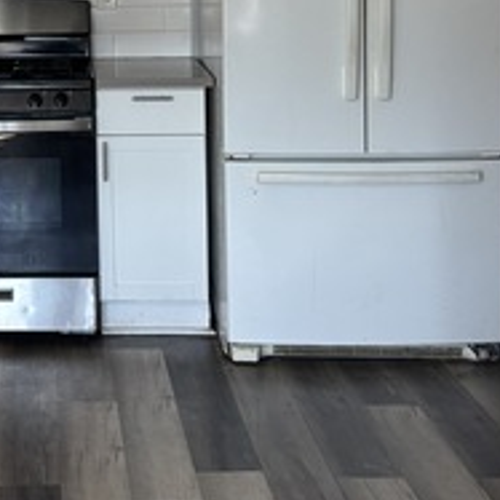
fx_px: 1340
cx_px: 8
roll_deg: +1.8
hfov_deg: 20.5
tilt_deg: -2.4
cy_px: -15
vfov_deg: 20.4
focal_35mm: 82
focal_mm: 5.96
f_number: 1.6
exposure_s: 1/121
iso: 125
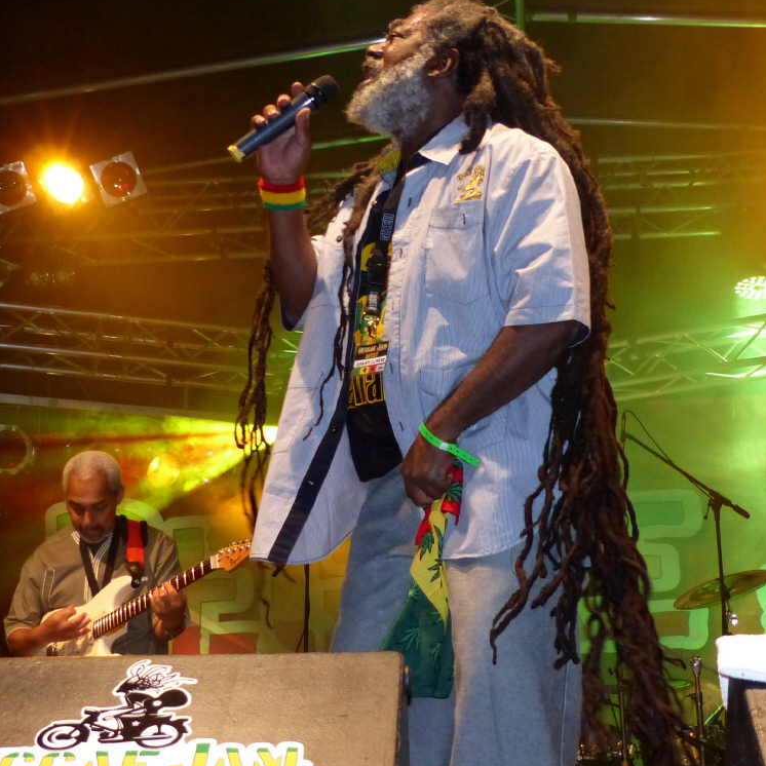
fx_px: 1127
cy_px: 418
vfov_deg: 37.5
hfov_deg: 37.6
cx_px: 384
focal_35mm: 45
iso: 400
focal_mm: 6.8
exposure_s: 1/60
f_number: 2.8
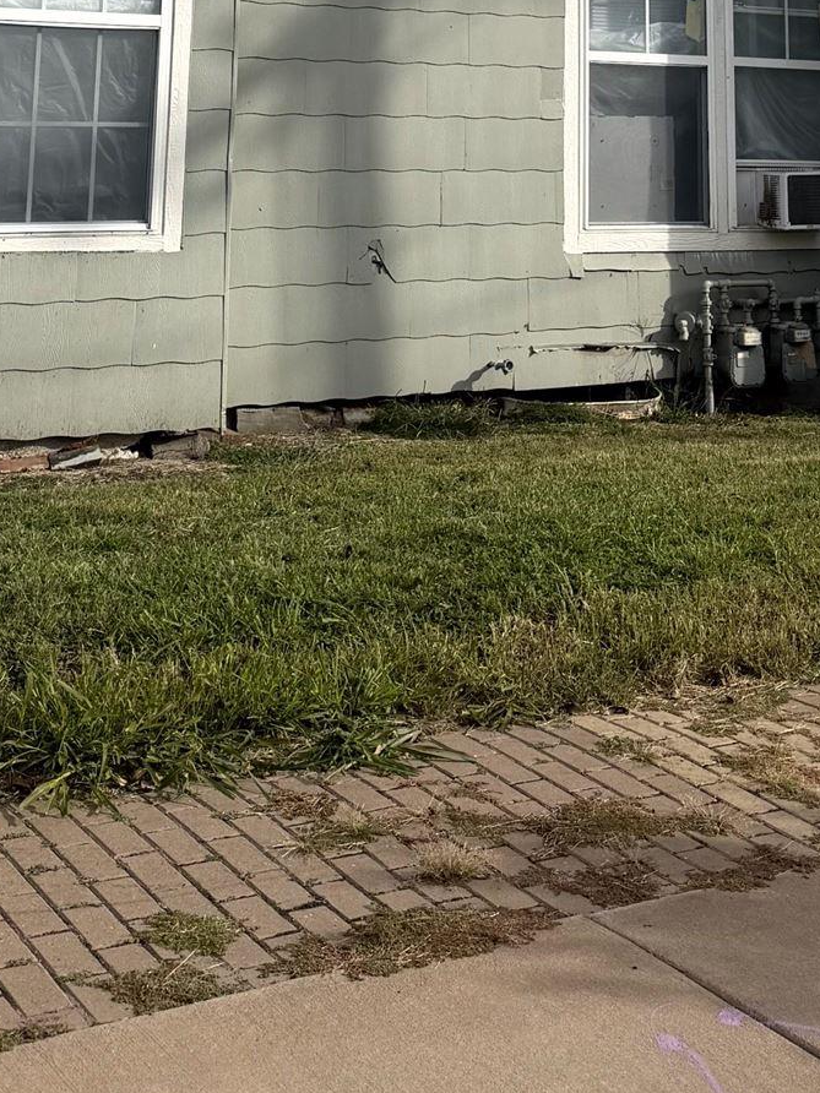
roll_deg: -0.8
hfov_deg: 23.6
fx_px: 1958
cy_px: -190
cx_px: 473
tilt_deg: +10.4
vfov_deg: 27.7
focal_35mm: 62
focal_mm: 6.76
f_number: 1.78
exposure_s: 1/5319
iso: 80
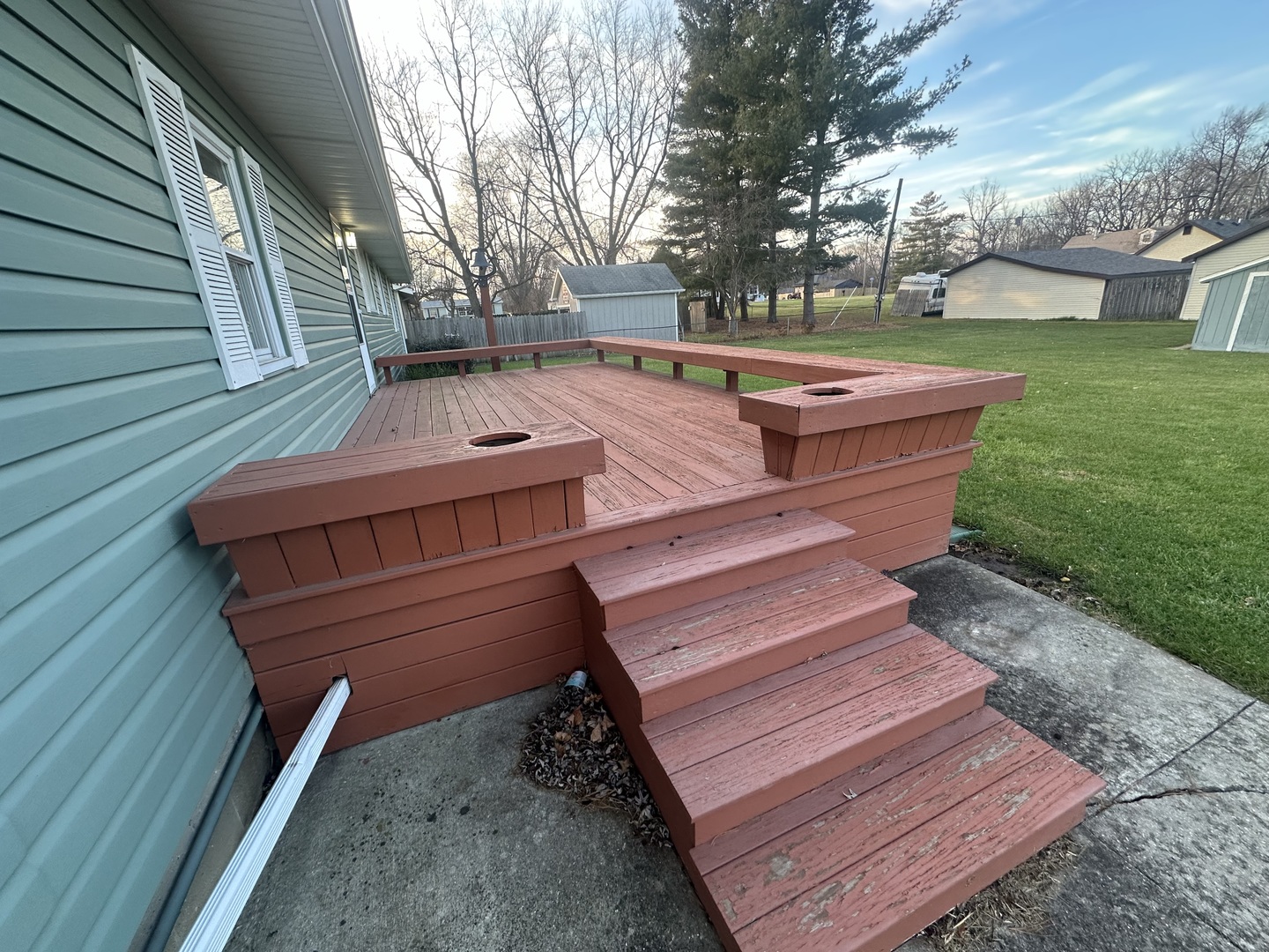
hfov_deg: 102.1
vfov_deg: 85.7
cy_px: 476
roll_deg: +4.5
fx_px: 513
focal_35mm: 14
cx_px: 634
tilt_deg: -18.6
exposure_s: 1/99
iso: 125
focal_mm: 2.22
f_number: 2.2
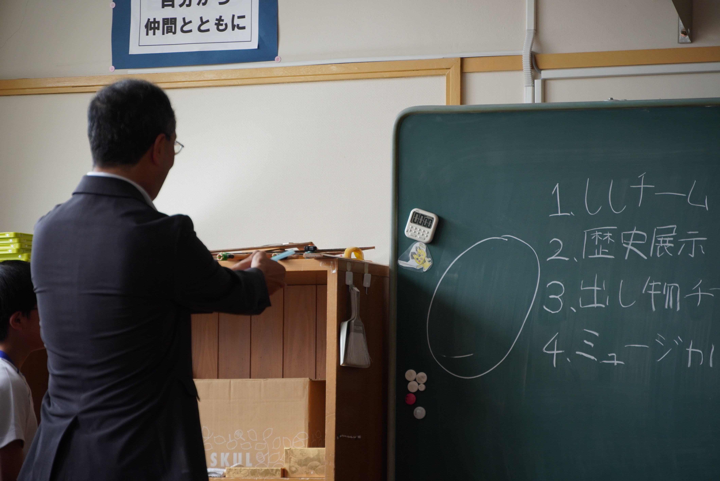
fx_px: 3002
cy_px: 240
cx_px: 360
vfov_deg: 9.2
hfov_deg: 13.7
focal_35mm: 150
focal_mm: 100
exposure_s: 1/160
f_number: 5.6
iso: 400
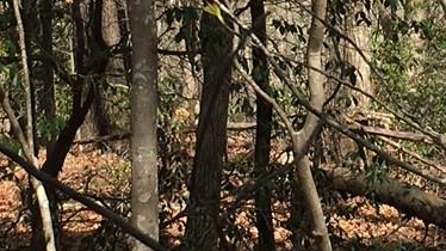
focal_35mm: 173
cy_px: -11
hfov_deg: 12.4
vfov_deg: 7.0
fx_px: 2045
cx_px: 390
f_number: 2.2
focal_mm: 4.15
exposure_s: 1/693
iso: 25
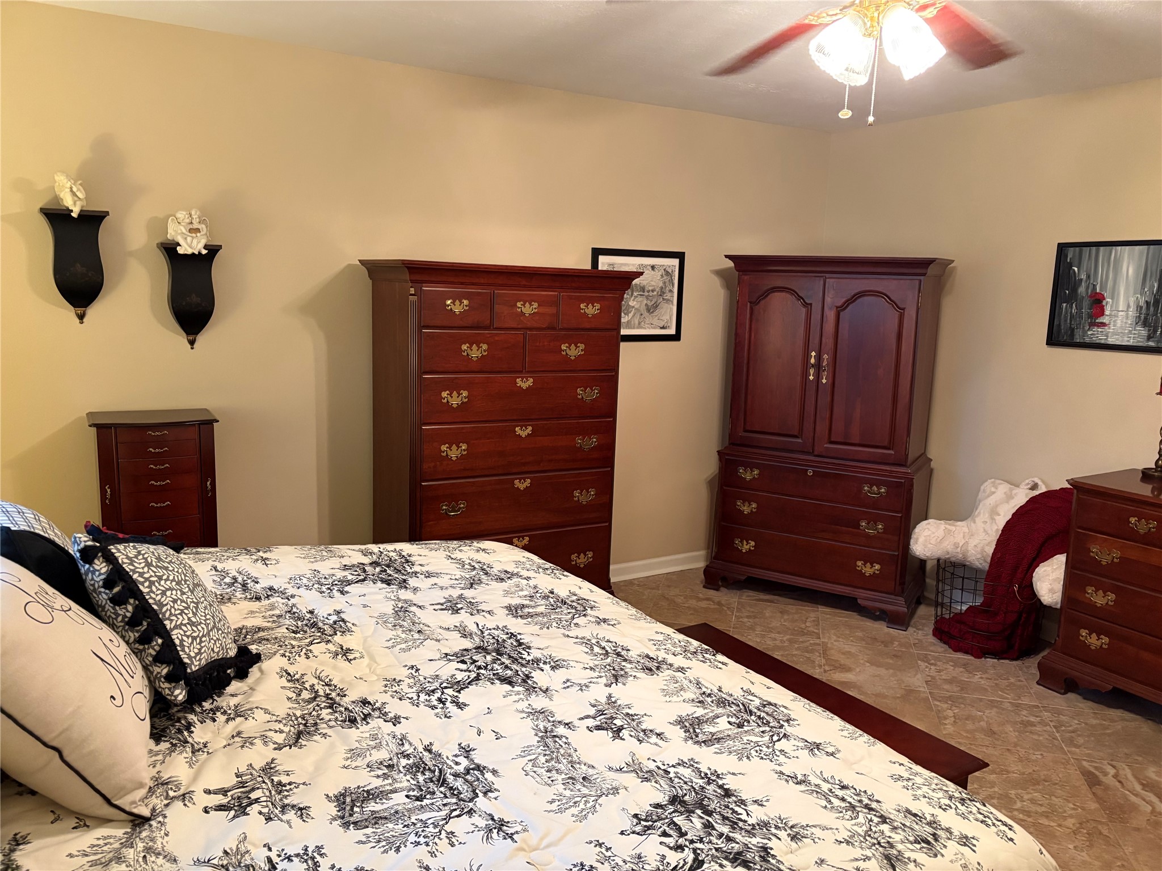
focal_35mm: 26
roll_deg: -1.7
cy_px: 436
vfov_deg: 53.1
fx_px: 873
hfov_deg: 67.3
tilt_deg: -10.2
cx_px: 581
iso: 400
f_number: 1.6
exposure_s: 1/60
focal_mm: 5.96
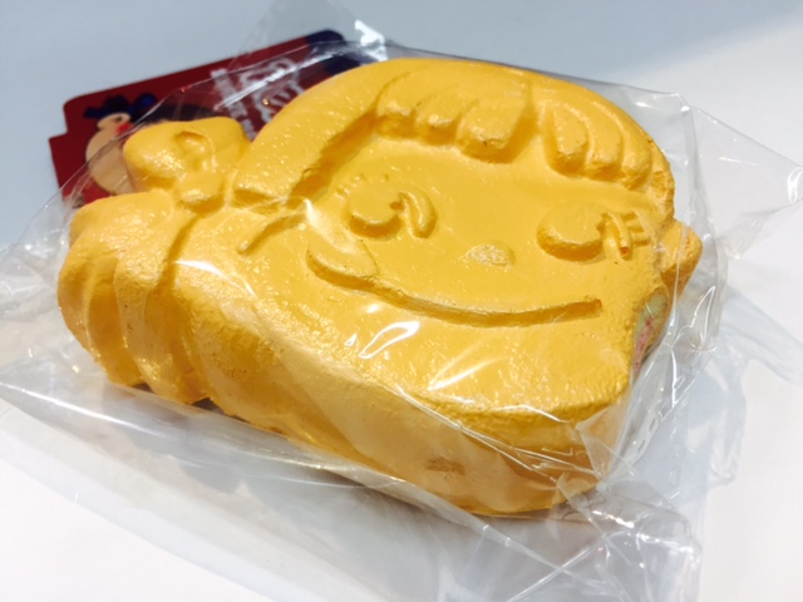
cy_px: 301
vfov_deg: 48.2
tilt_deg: -46.1
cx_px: 402
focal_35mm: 29
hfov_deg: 61.7
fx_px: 673
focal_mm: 4.15
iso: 32
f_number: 2.2
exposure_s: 1/33
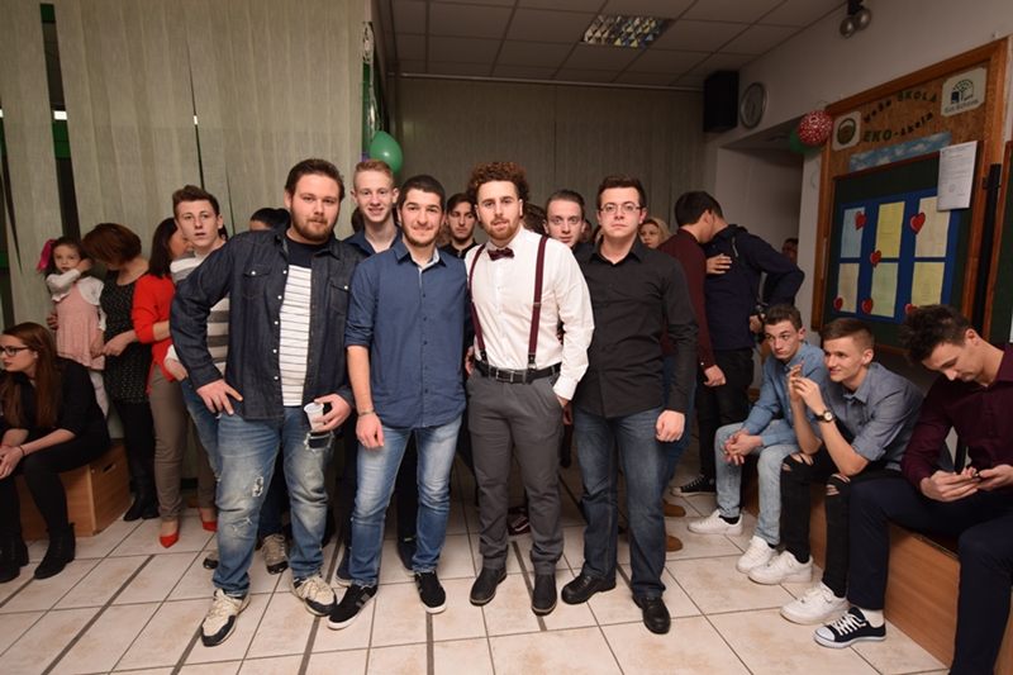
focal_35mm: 21
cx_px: 506
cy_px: 338
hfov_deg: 81.2
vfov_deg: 59.5
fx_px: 591
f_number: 4
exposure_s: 1/60
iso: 100
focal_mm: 14
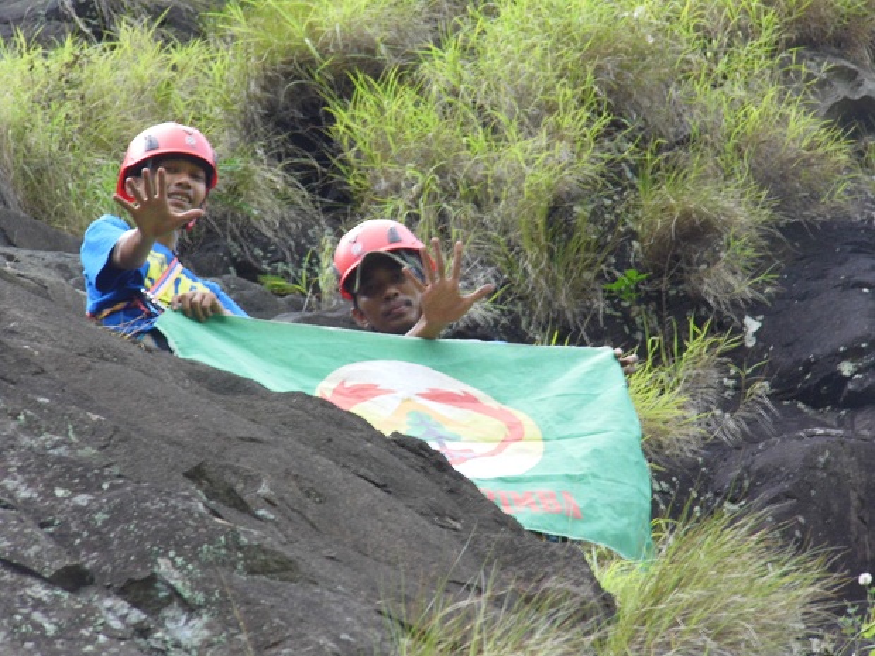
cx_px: 438
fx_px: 7078
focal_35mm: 280
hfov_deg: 7.1
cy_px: 328
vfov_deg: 5.3
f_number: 5.6
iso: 100
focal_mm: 50.2
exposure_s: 1/80
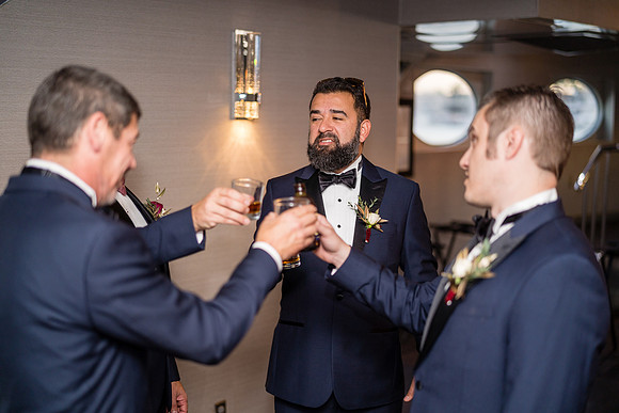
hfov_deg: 39.6
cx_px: 310
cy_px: 206
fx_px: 860
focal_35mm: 50
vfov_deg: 27.0
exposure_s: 1/250
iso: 500
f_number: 1.4
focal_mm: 50
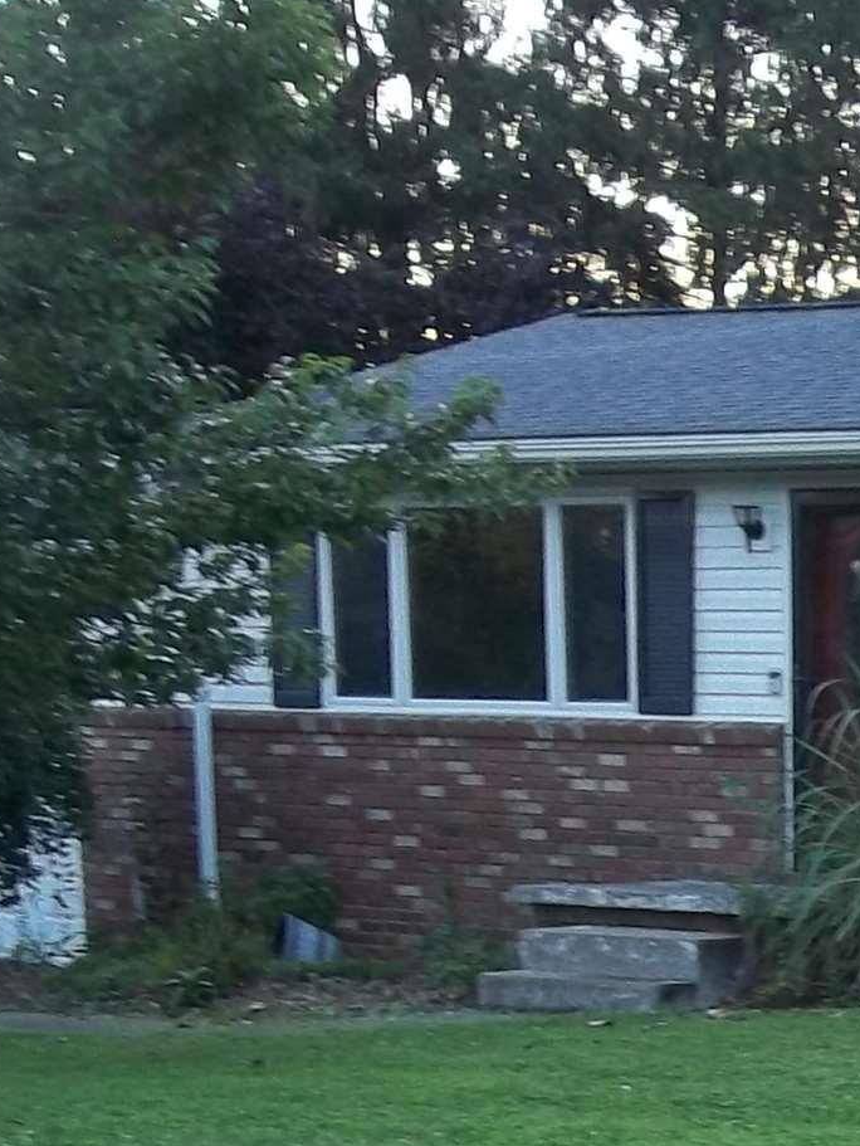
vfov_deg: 20.4
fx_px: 3012
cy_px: 1318
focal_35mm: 91
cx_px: 1470
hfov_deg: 14.6
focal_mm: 4.9
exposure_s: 1/30
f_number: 3.5
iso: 80
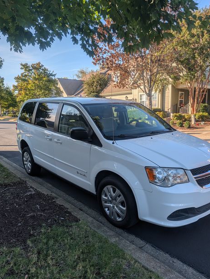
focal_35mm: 25
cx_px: 105
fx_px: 202
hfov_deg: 54.9
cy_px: 145
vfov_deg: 69.4
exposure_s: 1/698
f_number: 1.68
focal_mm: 6.9
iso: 17
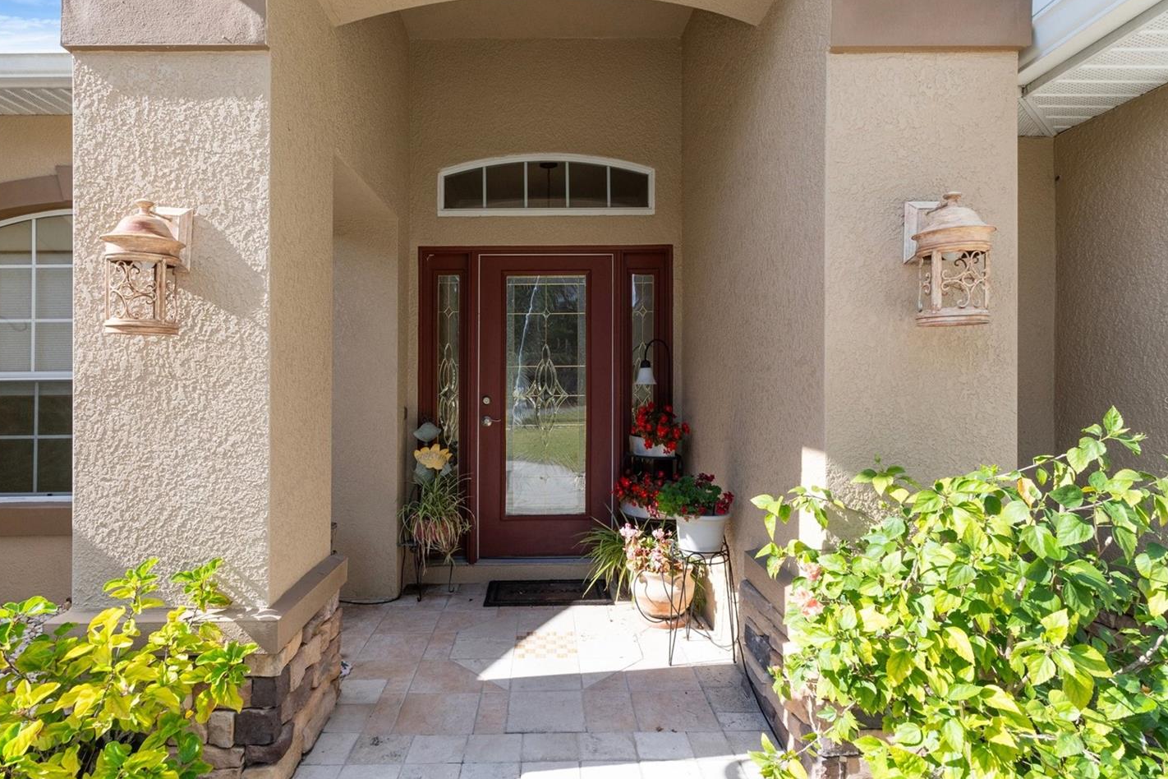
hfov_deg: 88.2
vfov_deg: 65.7
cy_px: 403
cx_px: 580
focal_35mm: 19
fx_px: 602
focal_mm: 11
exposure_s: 1/80
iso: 320
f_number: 8
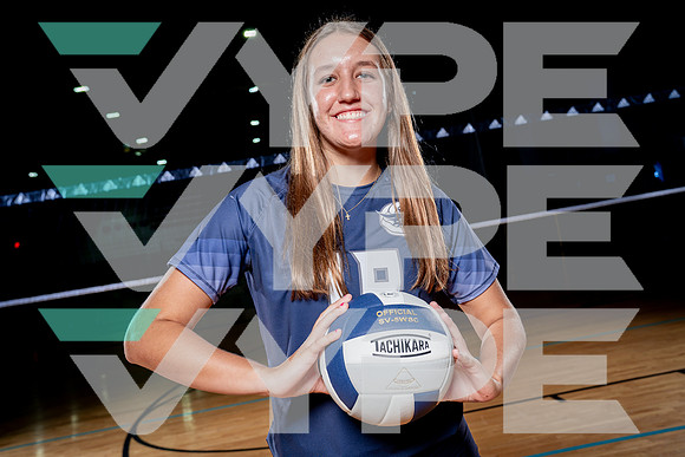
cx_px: 342
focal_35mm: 39
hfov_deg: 49.1
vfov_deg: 33.9
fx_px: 750
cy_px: 228
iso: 250
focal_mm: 37
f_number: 5.6
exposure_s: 1/250
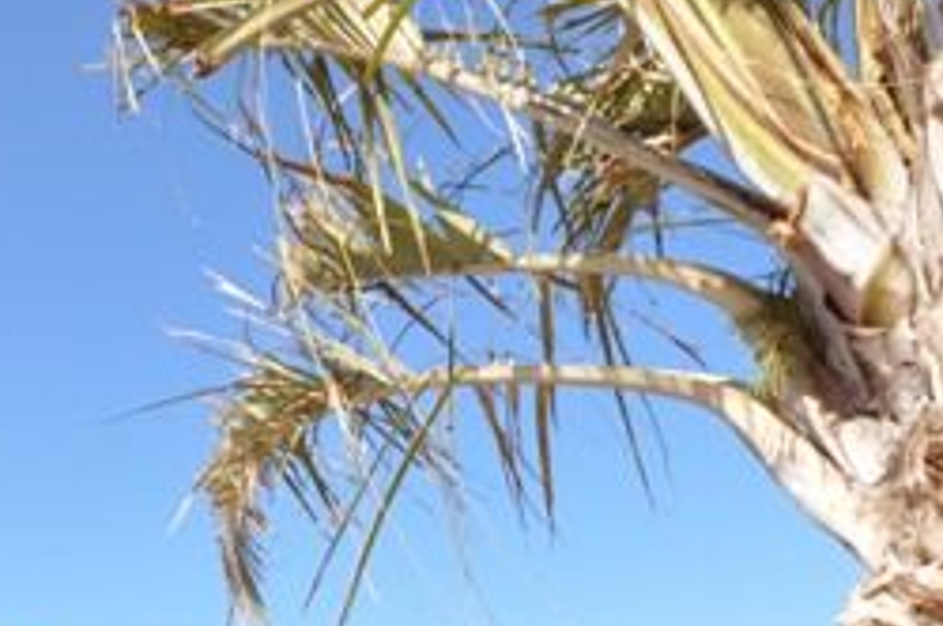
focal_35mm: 42
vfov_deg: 27.8
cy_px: 745
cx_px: 313
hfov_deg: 45.5
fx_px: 1106
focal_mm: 11
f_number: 8
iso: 200
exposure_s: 1/250
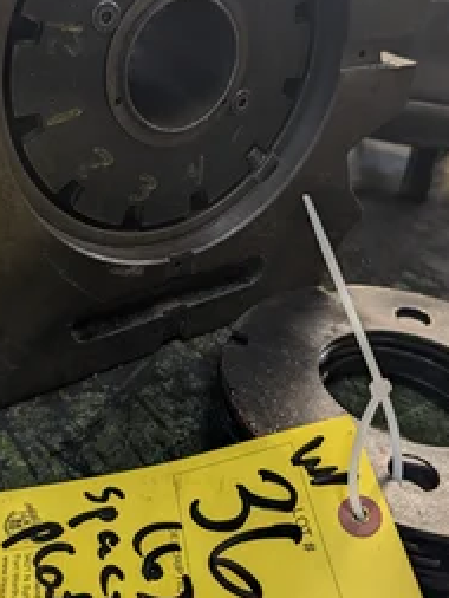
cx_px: 169
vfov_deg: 47.8
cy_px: 182
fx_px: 657
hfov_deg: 37.5
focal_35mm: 38
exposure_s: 1/120
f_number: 1.68
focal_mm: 6.9
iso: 219
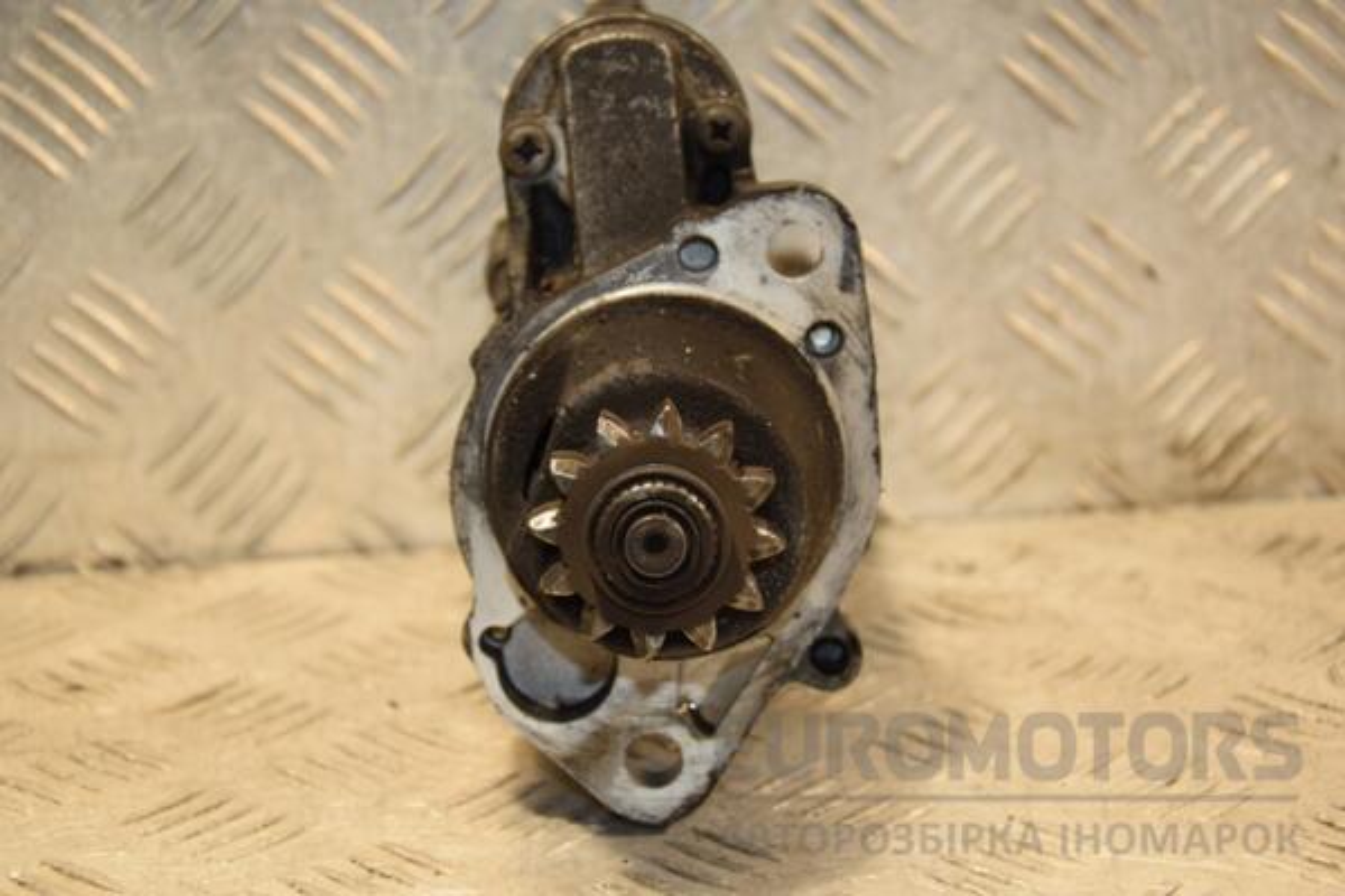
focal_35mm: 87
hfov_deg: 23.4
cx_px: 672
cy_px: 448
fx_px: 3250
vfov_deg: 15.7
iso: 800
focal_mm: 58
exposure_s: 1/125
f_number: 5
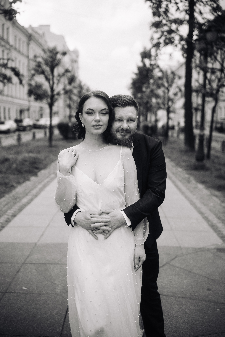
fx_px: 328
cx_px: 112
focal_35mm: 35
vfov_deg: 54.4
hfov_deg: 37.9
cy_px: 168
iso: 320
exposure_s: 1/1250
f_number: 1.8
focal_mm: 35
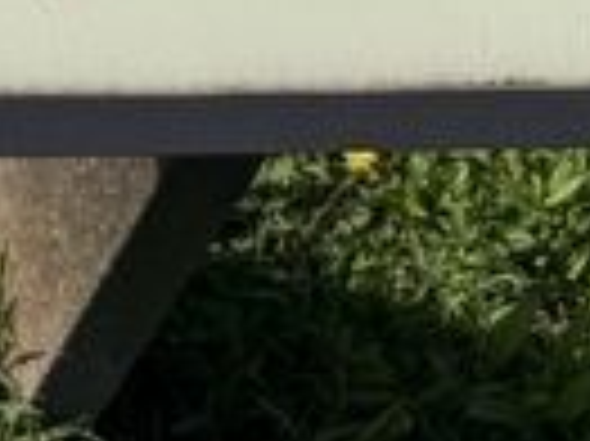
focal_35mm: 147
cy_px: -724
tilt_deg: -47.5
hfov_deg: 11.8
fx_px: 2503
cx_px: -658
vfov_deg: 8.8
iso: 80
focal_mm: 6.76
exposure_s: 1/8130
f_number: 1.78
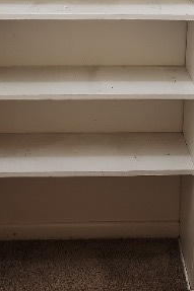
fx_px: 518
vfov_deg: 29.6
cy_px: 7
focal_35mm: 64
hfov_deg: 21.1
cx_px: 129
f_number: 1.8
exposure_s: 1/120
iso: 250
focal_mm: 5.4
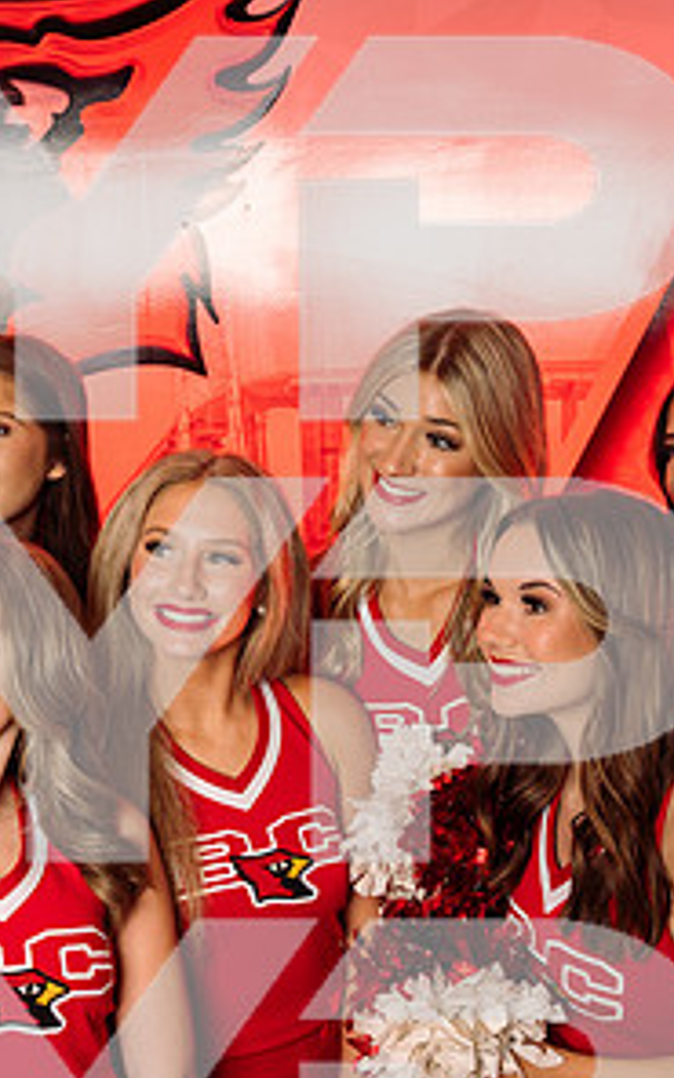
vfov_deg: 41.5
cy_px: 672
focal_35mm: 48
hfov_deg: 26.8
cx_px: 240
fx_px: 1411
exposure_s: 1/250
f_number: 6.3
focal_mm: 24
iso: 200
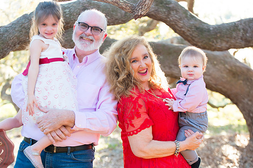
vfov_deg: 16.9
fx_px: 569
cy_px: 90
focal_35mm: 81
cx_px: 108
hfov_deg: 25.0
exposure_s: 1/125
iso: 200
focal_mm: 70
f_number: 3.5
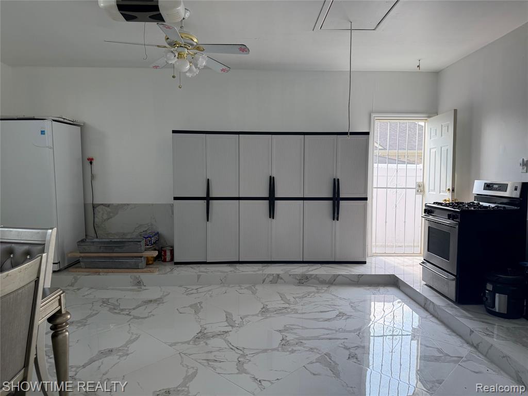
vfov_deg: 56.8
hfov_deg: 71.6
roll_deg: -0.8
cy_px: 198
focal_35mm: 24
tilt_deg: -3.3
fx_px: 366
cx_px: 264
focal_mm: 6.76
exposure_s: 1/247
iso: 100
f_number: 1.78
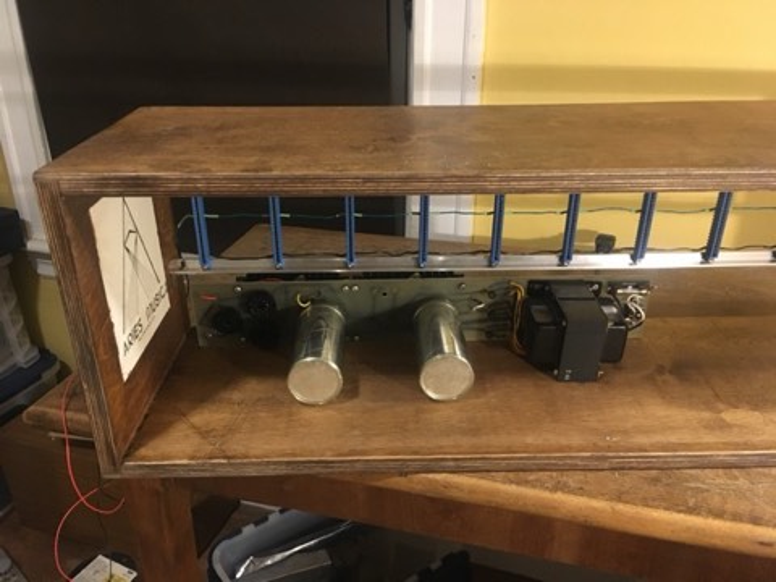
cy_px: 291
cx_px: 388
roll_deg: -0.1
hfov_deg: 61.7
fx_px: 650
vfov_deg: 48.2
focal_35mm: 29
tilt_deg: -24.8
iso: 200
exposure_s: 1/15
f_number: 2.2
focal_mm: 4.15
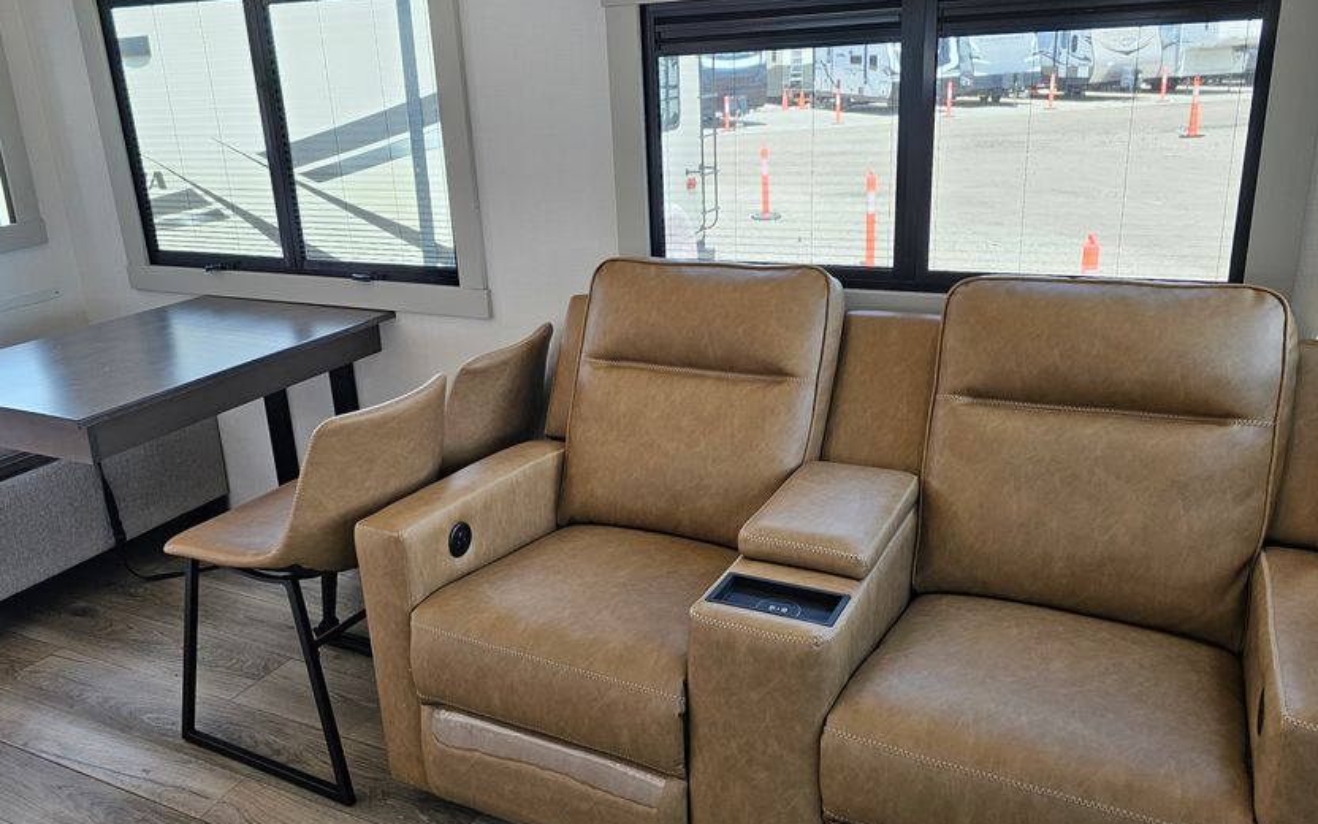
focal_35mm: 30
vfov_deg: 41.8
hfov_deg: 62.6
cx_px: 570
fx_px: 1078
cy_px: 402
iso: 100
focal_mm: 6.3
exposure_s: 1/120
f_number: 1.7
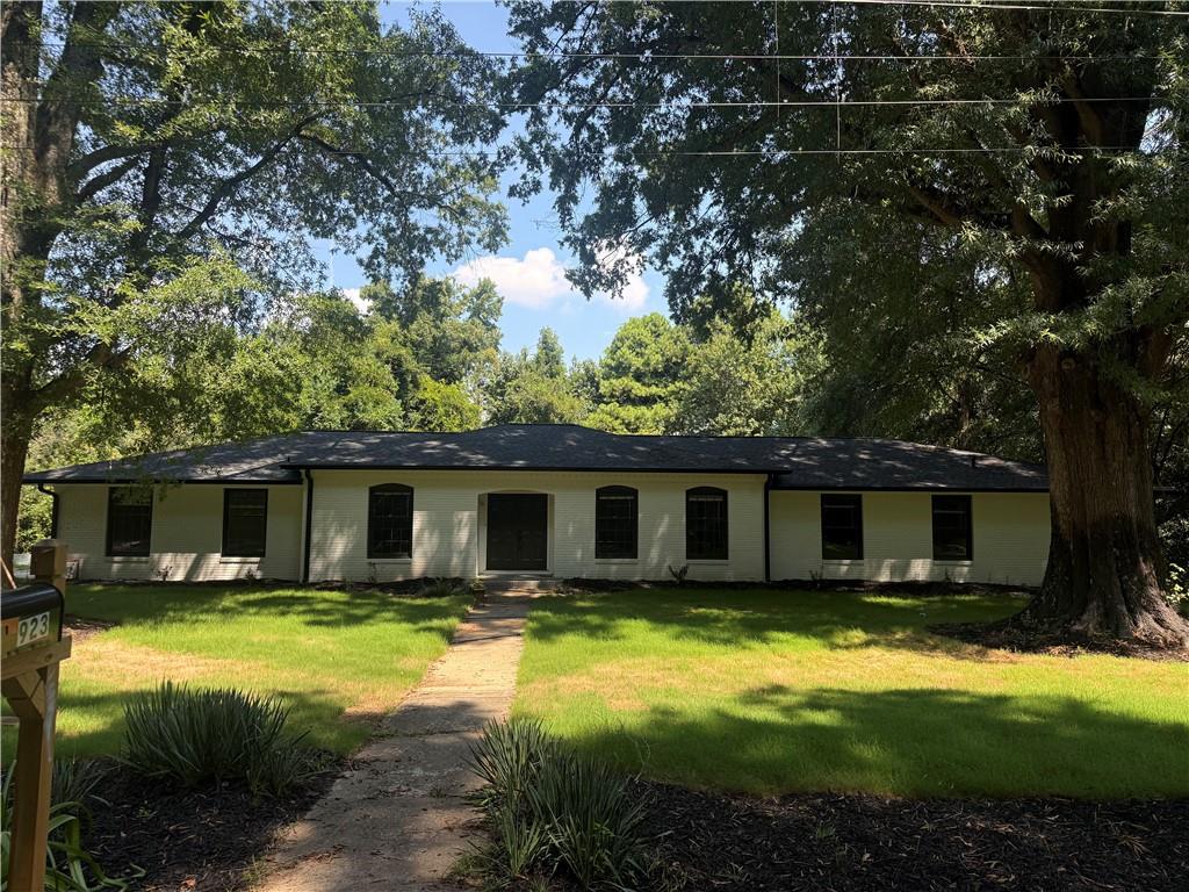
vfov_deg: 56.8
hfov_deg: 71.6
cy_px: 446
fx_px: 824
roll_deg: -0.2
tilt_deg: +5.2
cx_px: 594
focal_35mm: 24
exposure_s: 1/1271
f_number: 1.78
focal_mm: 6.76
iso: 100
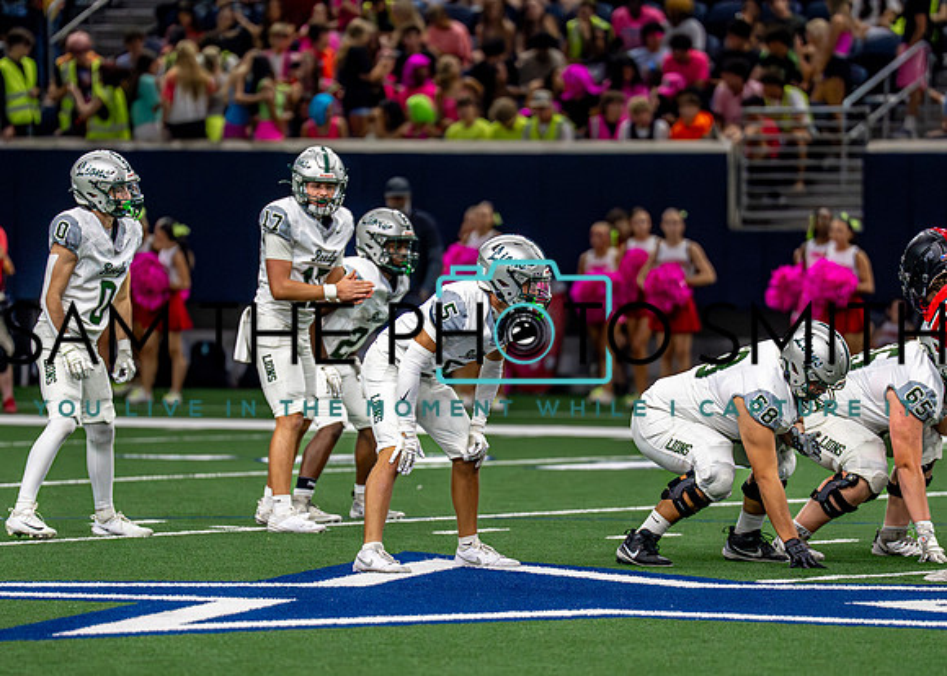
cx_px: 489
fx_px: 8432
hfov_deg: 6.4
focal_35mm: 314
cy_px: 361
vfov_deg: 4.6
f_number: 2.8
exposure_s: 1/2000
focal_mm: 200
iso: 4000
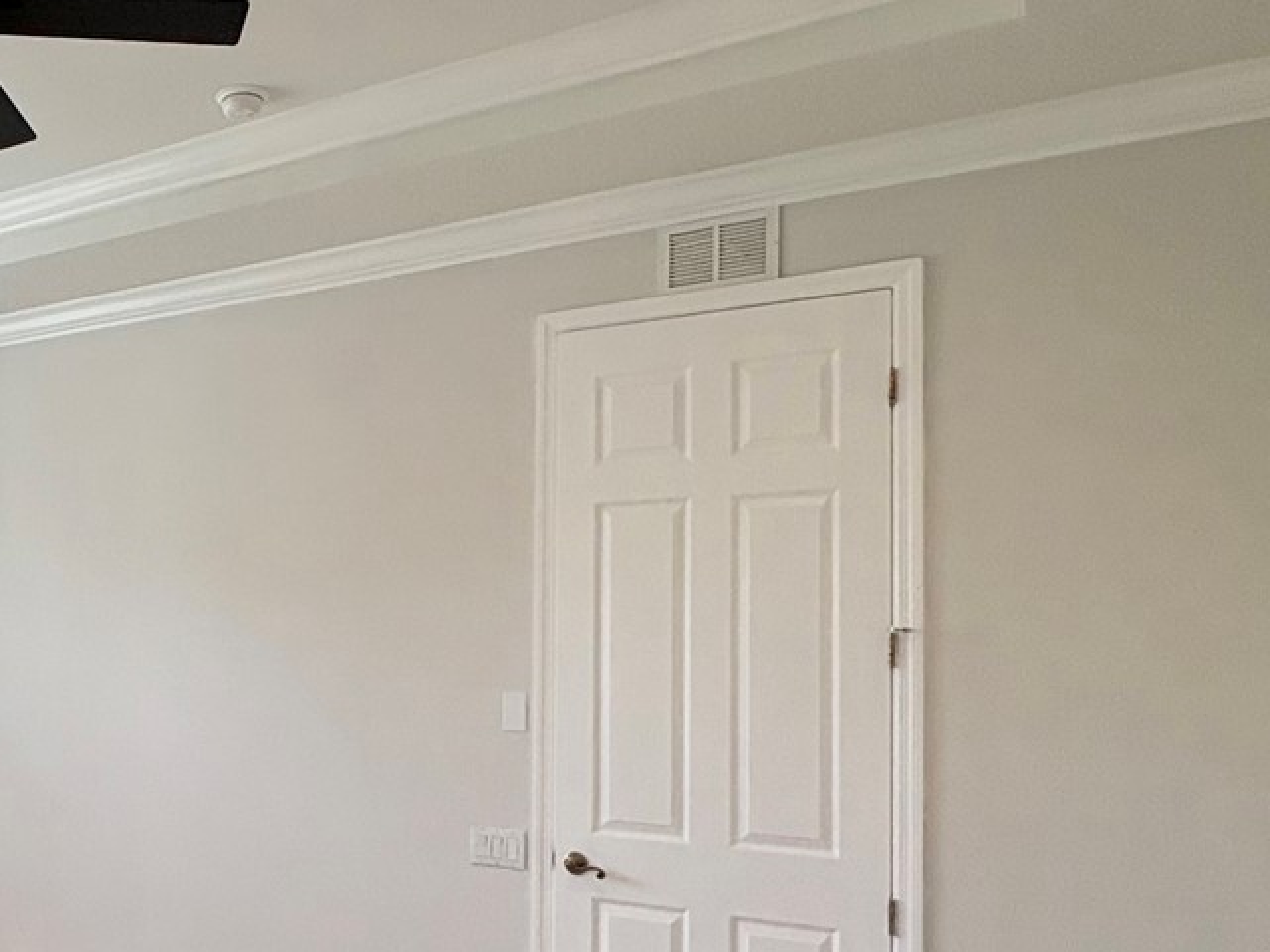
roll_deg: -0.7
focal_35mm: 35
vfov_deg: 40.3
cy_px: 619
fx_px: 1284
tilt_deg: +2.1
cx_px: 64
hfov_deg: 46.0
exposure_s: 1/140
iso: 64
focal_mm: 2.22
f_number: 2.2
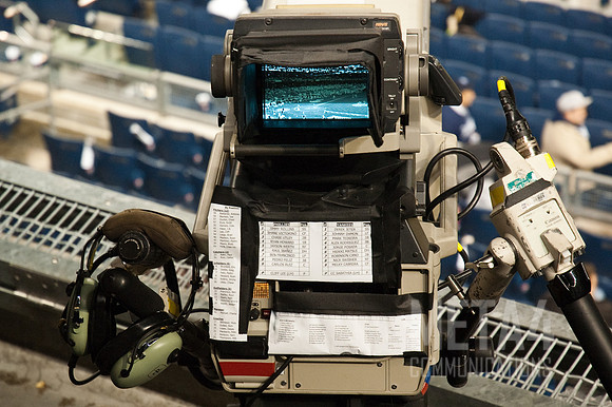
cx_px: 298
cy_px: 230
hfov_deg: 17.3
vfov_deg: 11.6
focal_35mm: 118
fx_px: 2013
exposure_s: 1/100
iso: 640
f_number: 5
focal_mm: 70
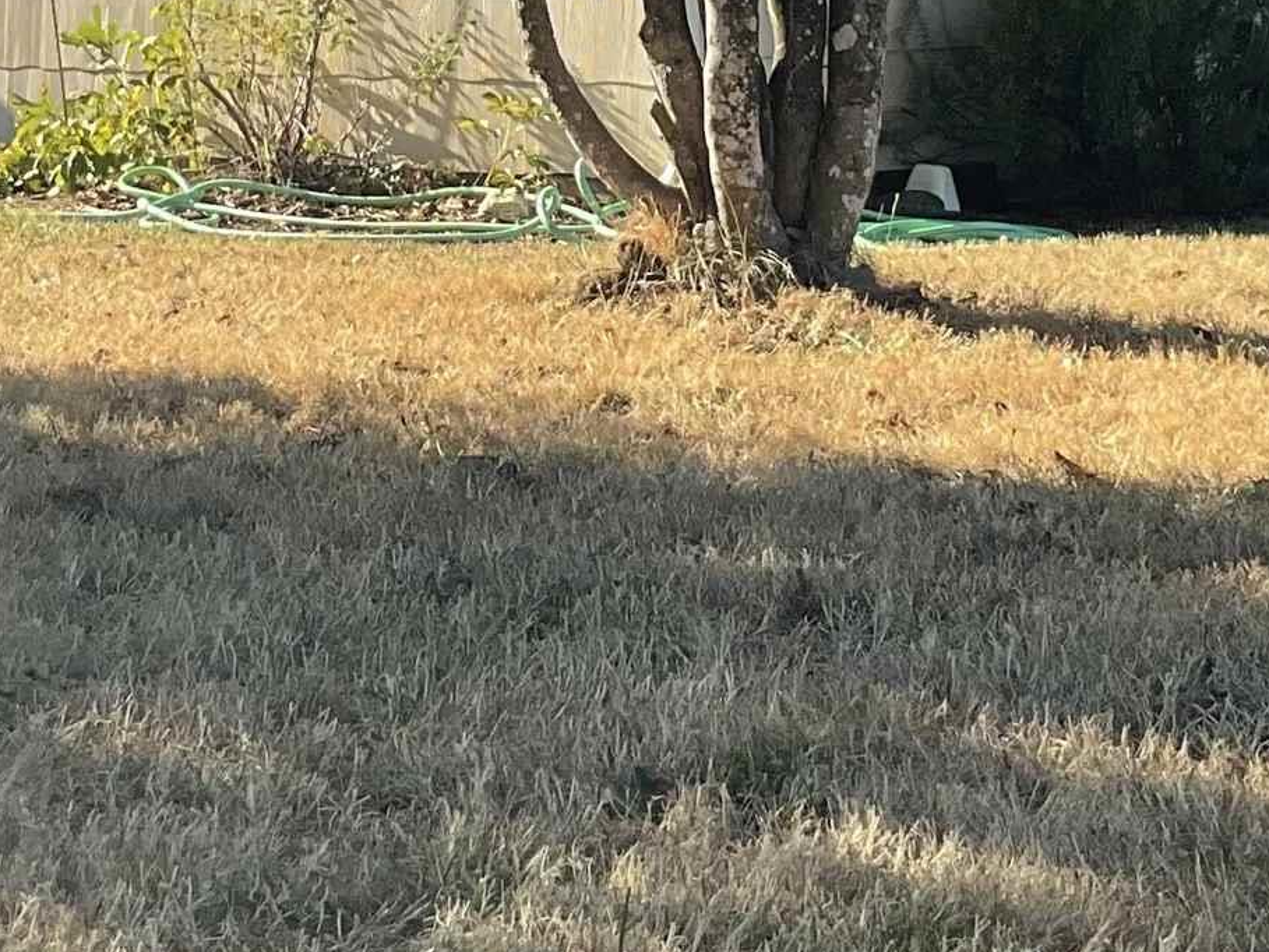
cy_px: -349
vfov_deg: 14.4
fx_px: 3593
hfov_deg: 20.0
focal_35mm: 98
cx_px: 641
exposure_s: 1/869
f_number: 1.8
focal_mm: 3
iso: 16
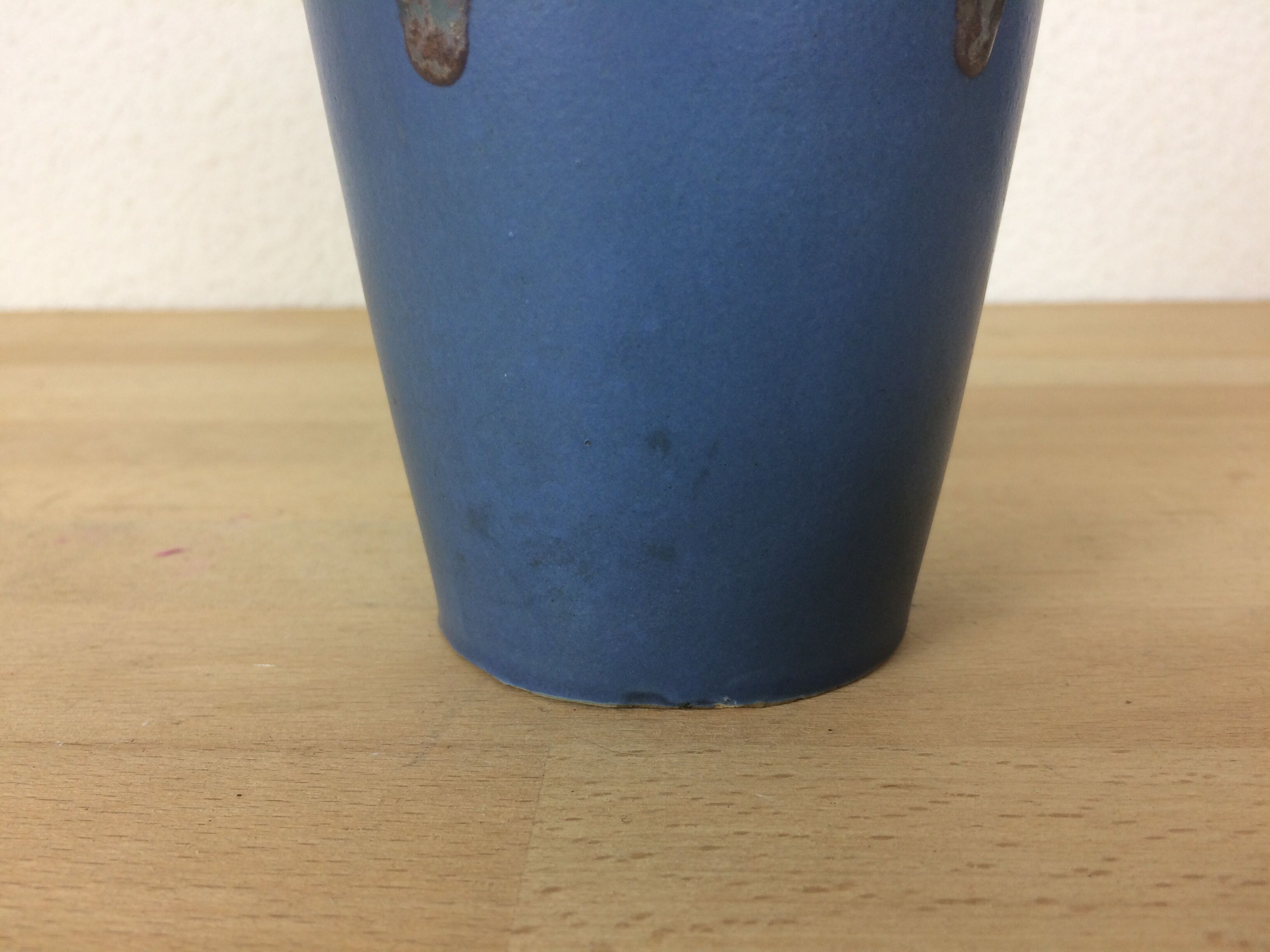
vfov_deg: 48.2
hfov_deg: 61.7
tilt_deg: -14.2
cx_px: 635
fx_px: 1064
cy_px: 476
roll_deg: +0.1
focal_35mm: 29
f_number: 2.2
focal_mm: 4.15
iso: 40
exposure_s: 1/50
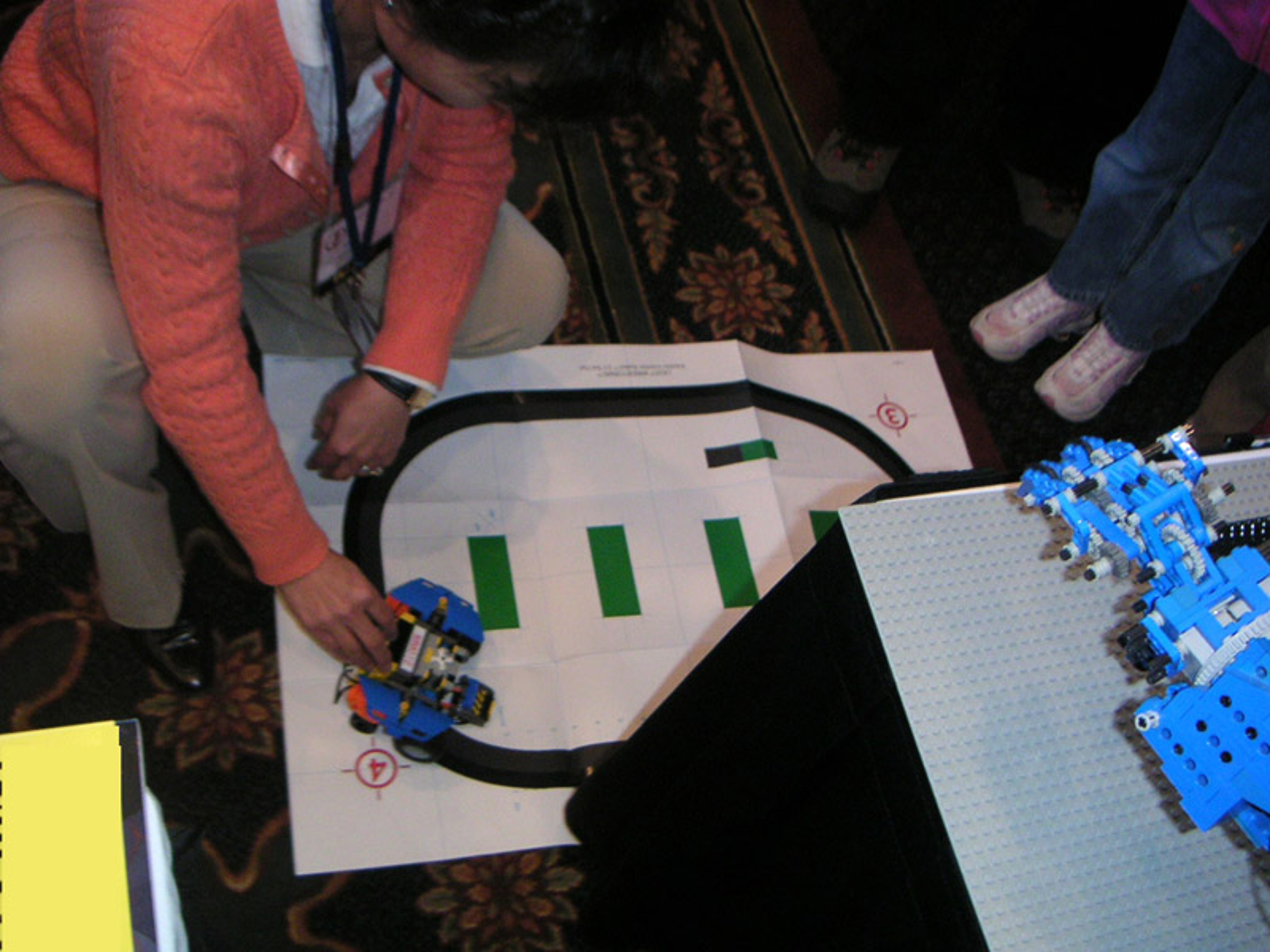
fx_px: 1357
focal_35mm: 37
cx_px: 635
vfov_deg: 38.7
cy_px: 476
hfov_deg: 50.1
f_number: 2.8
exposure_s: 1/45
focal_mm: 5.7
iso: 160
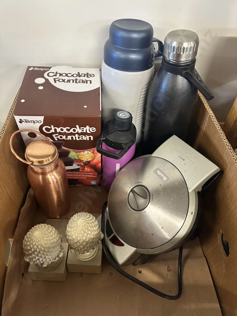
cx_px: 118
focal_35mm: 24
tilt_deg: -50.4
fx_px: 219
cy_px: 158
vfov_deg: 71.6
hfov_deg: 56.8
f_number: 1.78
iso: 200
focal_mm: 6.86
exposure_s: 1/50
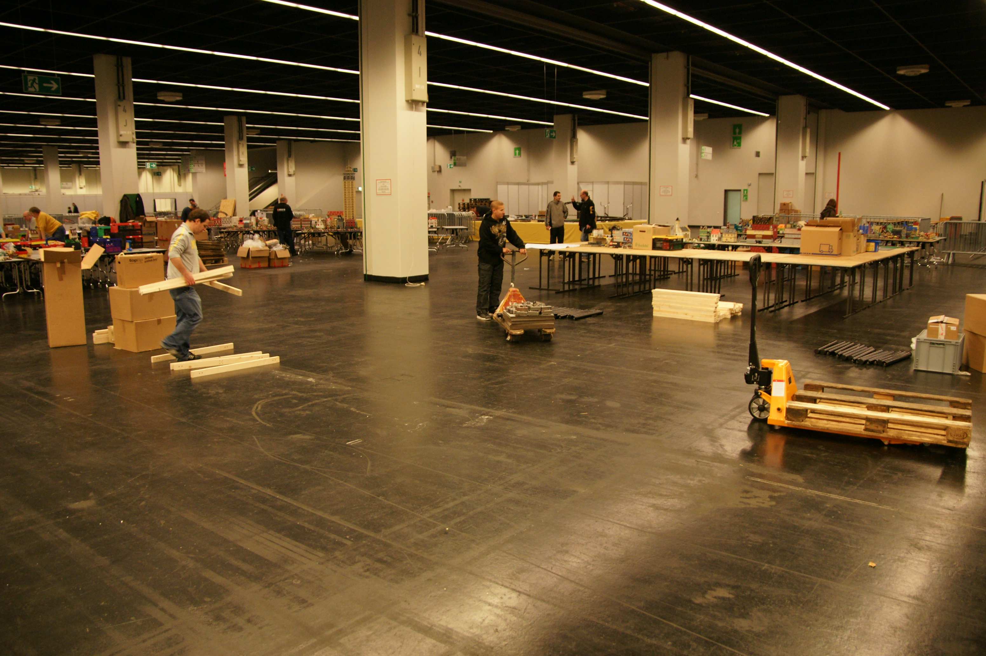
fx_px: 739
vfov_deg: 47.9
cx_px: 493
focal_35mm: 27
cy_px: 328
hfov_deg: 67.4
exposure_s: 1/25
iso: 800
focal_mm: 18
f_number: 3.5
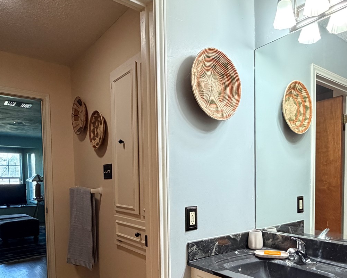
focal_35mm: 28
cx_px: 199
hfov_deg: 61.9
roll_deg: +0.5
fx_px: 288
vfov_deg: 50.3
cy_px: 193
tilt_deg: -3.1
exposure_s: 1/60
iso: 640
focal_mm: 2.22
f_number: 2.2
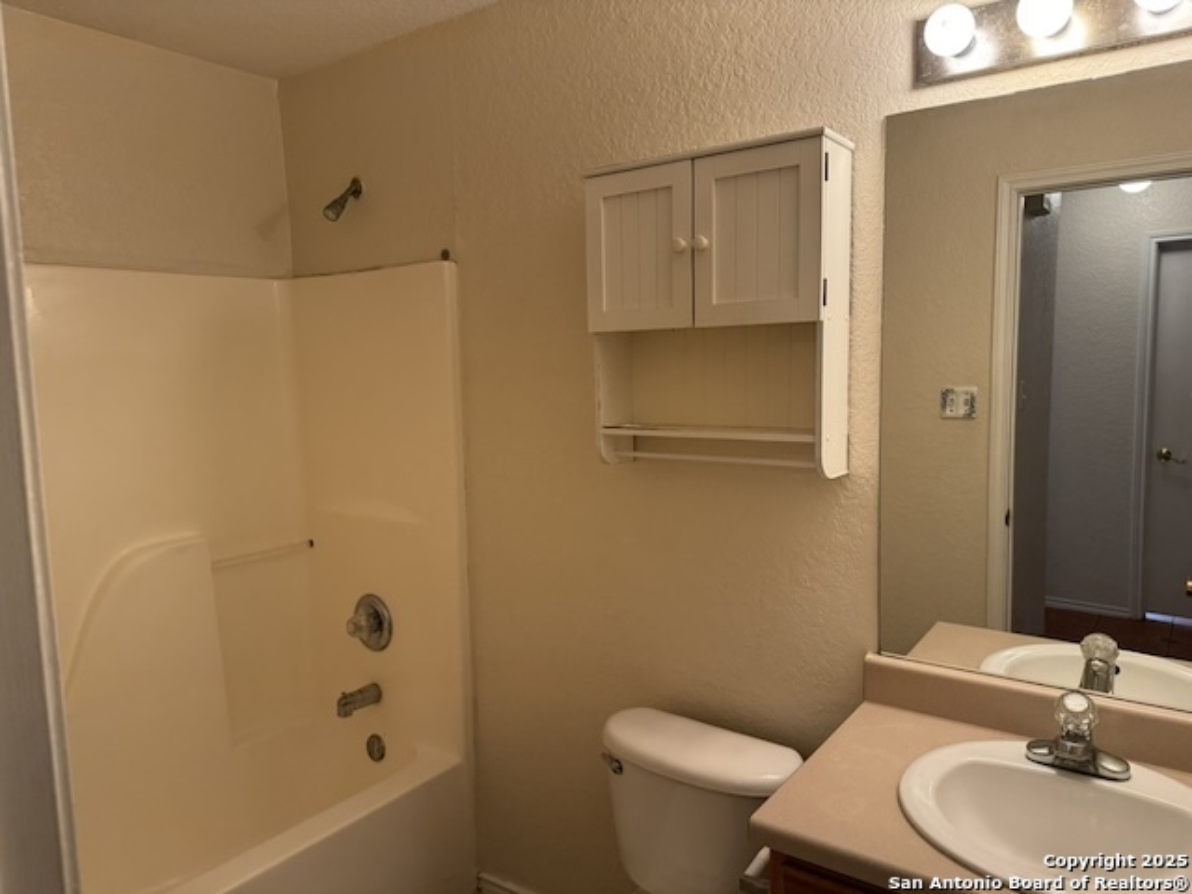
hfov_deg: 71.6
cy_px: 447
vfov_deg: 56.8
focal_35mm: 24
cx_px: 596
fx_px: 826
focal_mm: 6.76
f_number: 1.78
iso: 200
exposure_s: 1/120
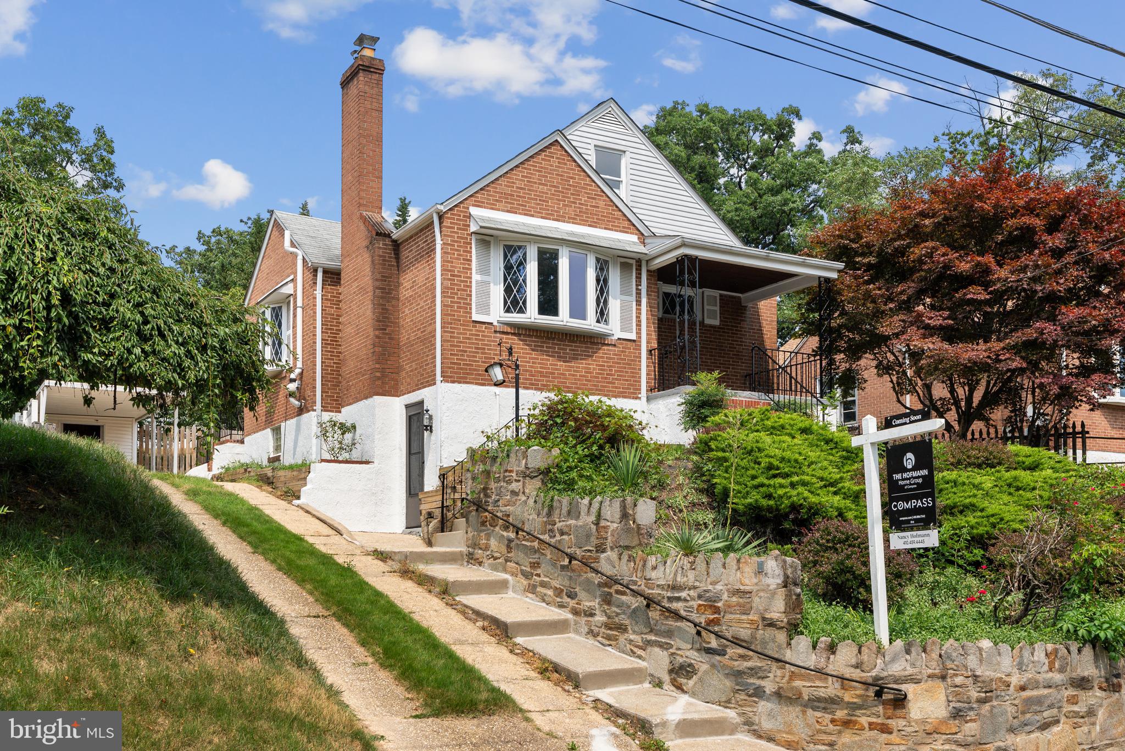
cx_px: 562
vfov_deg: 37.9
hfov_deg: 54.4
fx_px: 1094
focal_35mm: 35
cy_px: 376
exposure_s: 1/800
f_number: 8
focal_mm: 35
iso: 200
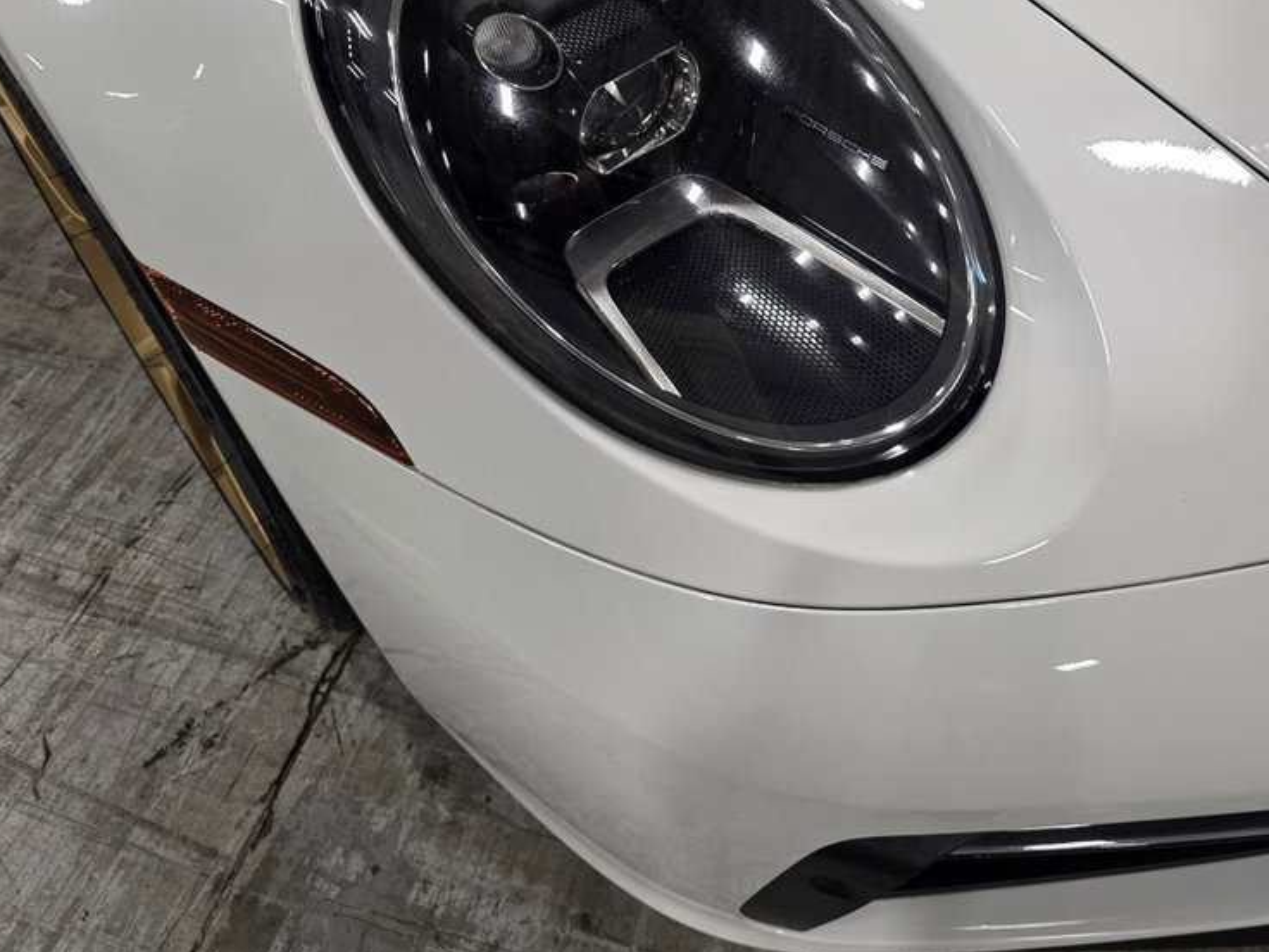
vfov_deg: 43.4
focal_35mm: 32
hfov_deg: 56.7
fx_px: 1173
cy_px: 298
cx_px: 690
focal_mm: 6.3
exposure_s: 1/120
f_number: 1.7
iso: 160
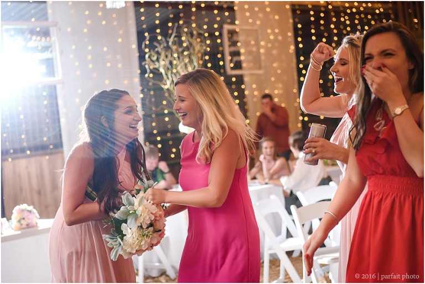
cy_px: 142
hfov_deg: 28.8
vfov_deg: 19.5
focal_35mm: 70
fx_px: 827
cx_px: 212
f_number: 3.5
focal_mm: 70
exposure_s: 1/200
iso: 1600
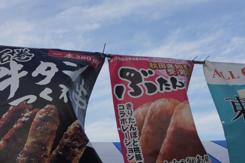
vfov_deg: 25.7
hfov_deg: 37.9
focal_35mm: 52
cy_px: 82
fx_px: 357
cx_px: 122
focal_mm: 35
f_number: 5.6
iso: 100
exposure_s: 1/160
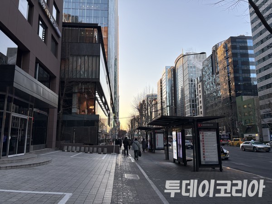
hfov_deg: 67.3
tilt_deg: +9.9
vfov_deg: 53.1
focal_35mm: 26
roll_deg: +1.6
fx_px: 204
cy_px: 102
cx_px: 136
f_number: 1.6
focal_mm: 5.96
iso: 50
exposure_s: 1/361
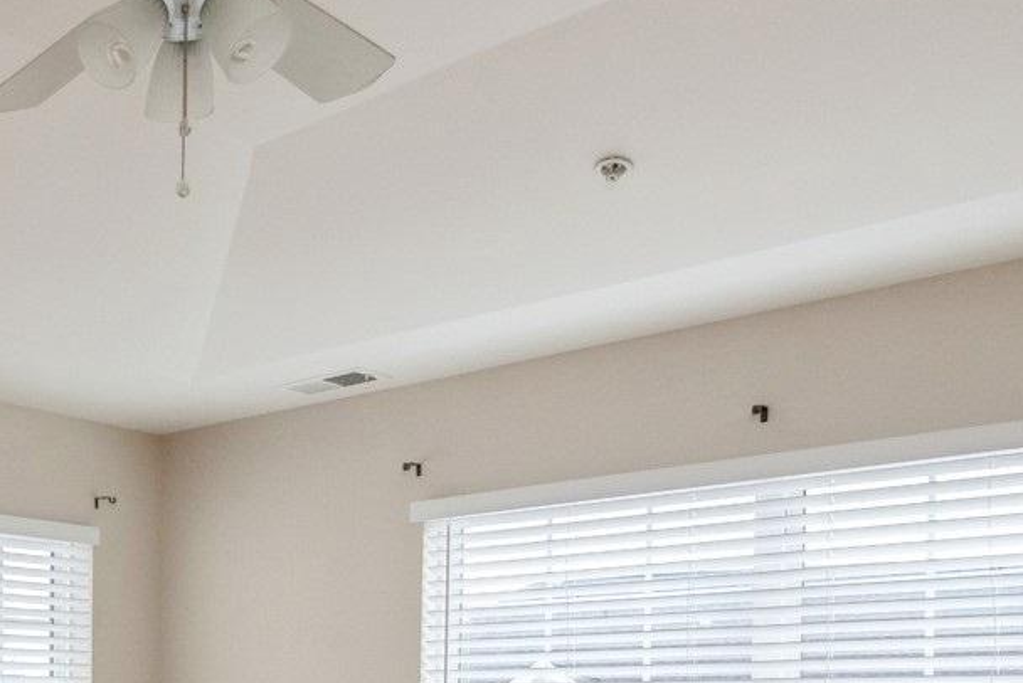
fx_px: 1308
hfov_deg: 34.6
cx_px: -189
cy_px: 733
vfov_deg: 27.1
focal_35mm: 46
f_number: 10
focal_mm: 14
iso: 400
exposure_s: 1/80
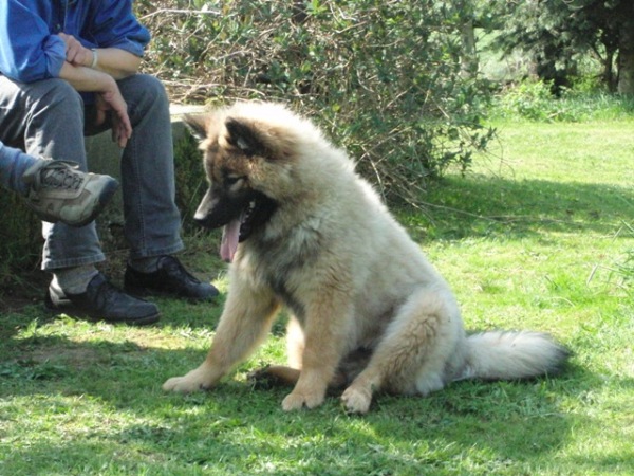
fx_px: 1520
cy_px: 238
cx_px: 317
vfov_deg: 17.8
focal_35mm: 83
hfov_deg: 23.6
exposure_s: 1/1250
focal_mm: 14.35
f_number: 4.1
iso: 800
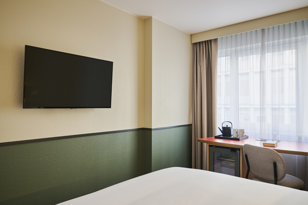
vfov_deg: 52.2
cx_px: 154
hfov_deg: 72.6
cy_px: 102
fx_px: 210
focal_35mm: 24
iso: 400
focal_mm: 24.5
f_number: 8
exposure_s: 1/6
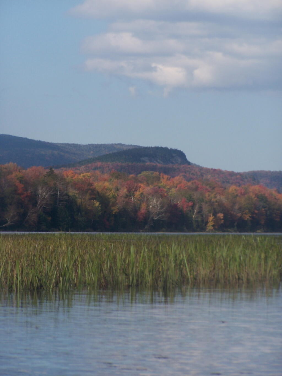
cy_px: 188
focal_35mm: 218
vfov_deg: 9.1
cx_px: 141
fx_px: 2368
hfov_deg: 6.8
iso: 80
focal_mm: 36.2
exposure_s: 1/800
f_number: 4.5
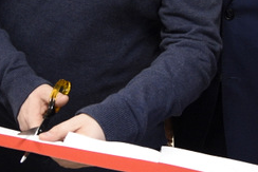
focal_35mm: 236
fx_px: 1692
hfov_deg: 8.7
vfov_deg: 5.8
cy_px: 28
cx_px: 148
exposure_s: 1/60
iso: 640
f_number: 2.8
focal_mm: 32
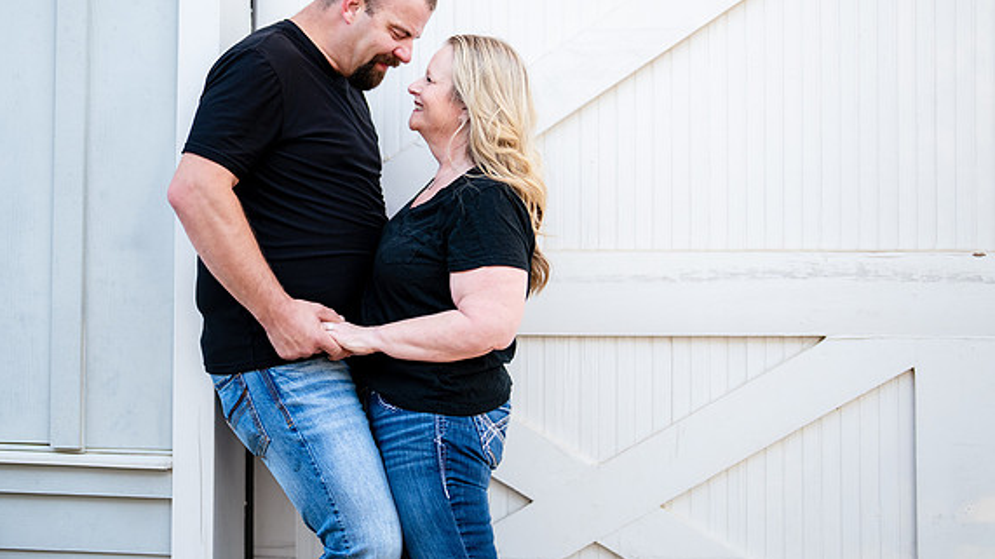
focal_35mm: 64
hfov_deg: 32.7
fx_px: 1688
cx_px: 402
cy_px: 205
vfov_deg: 18.8
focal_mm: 50
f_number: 1.2
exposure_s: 1/1250
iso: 200
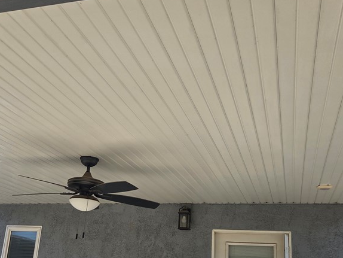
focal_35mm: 41
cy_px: 183
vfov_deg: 34.6
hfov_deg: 45.7
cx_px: 155
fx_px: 406
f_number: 1.8
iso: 80
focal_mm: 5.4
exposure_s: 1/3185
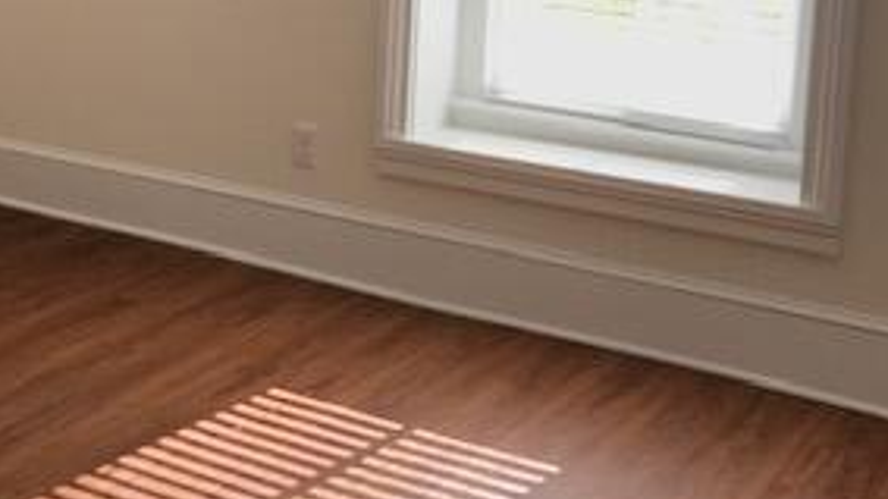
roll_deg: -1.2
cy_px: -6
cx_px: 41
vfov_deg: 17.1
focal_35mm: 69
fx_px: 1624
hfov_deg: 29.0
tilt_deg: -10.7
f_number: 1.8
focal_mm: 3.99
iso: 20
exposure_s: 1/175
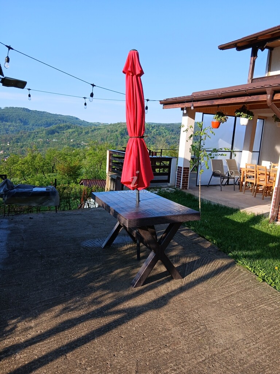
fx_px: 280
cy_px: 187
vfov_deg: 67.3
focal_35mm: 26
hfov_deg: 53.1
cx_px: 140
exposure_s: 1/243
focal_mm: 3.98
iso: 20
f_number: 1.8
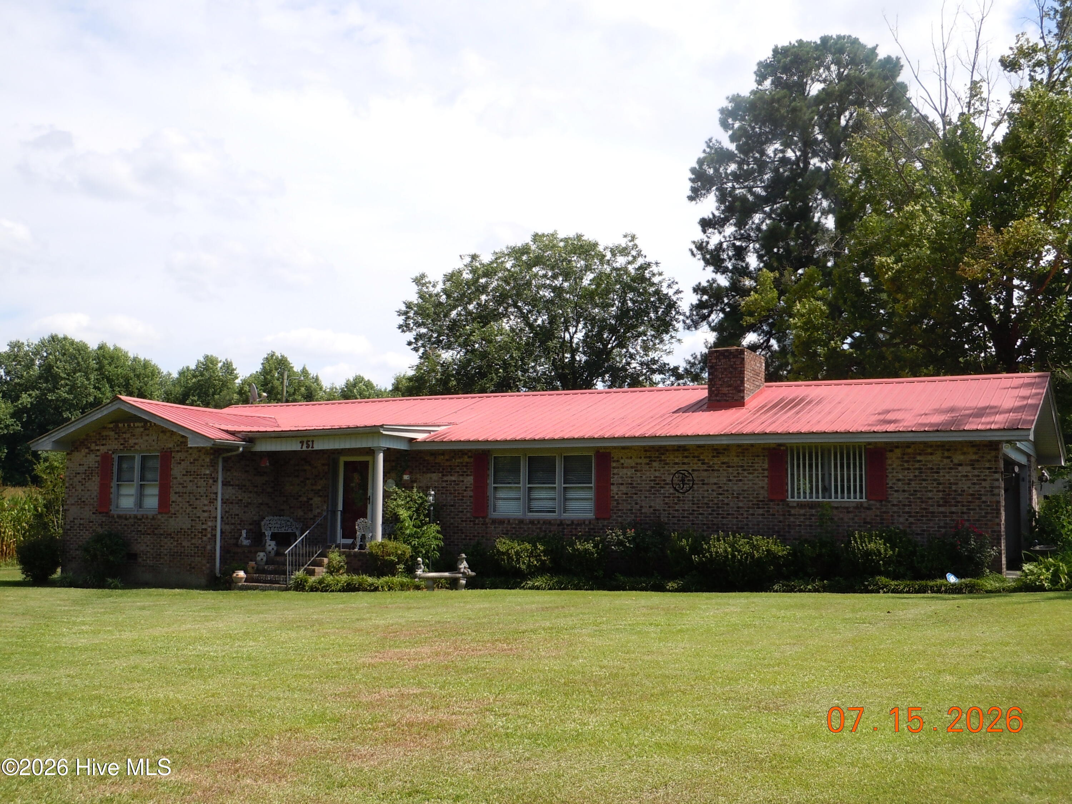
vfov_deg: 36.8
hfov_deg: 47.9
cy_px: 402
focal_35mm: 39
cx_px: 536
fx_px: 1208
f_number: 4.3
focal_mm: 6.9
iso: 100
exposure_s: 1/500
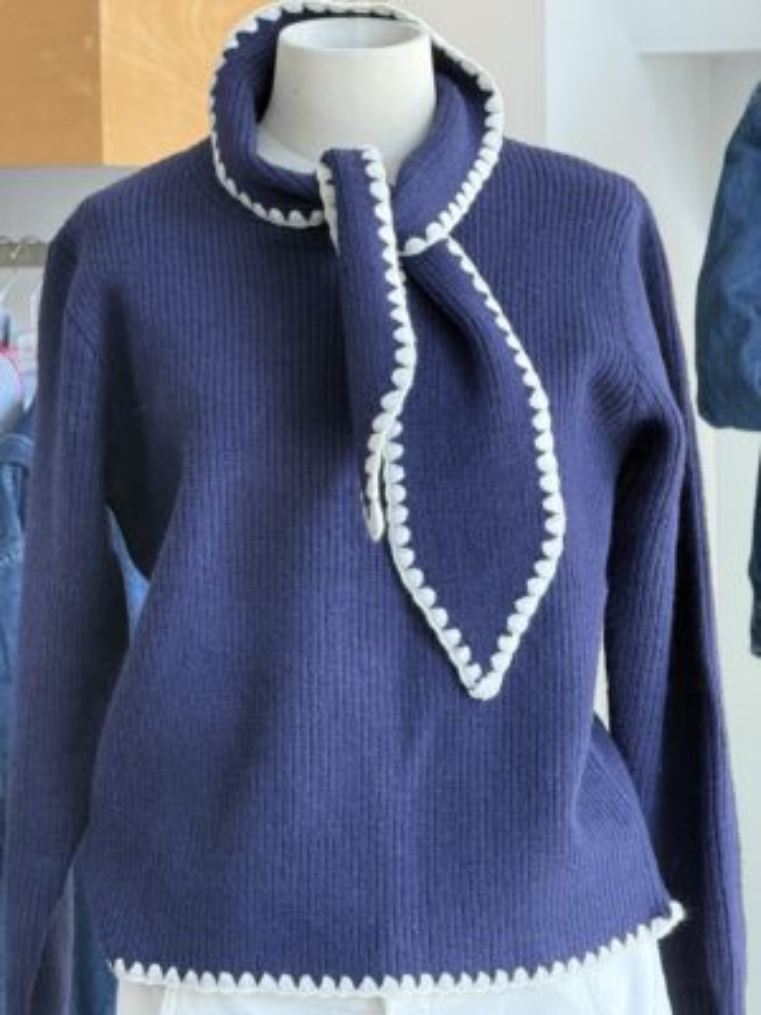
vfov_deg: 16.4
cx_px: 380
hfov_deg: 12.3
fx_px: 3517
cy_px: 508
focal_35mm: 120
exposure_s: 1/99
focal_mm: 15.66
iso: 250
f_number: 2.8
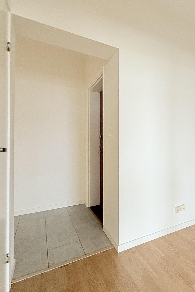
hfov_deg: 55.5
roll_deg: +0.3
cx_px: 155
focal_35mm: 21
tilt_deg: +0.6
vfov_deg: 81.2
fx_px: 171
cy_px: 144
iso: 400
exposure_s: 1/50
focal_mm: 2.22
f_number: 2.2
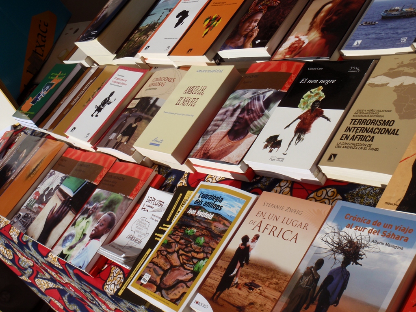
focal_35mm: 48
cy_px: 156
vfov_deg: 30.3
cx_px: 208
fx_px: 577
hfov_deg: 39.7
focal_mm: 8.69
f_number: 10
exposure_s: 1/200
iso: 64
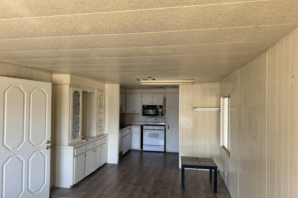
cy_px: 103
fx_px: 215
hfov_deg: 69.4
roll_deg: -1.2
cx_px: 145
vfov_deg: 49.5
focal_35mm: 26
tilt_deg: +0.2
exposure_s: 1/121
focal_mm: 6.76
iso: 160
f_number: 1.78
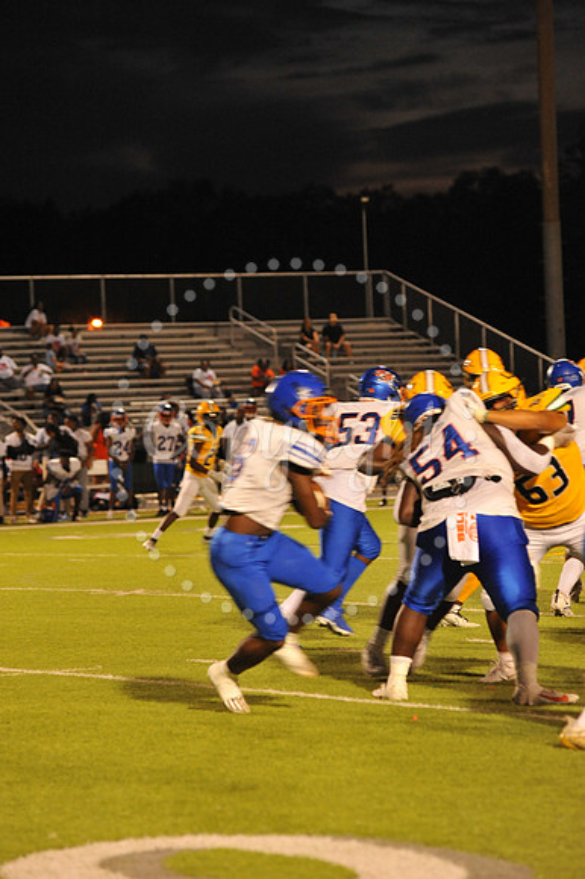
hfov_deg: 8.8
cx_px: 292
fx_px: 3782
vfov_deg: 13.3
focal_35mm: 155
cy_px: 440
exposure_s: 1/160
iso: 3200
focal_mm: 155
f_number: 4.5
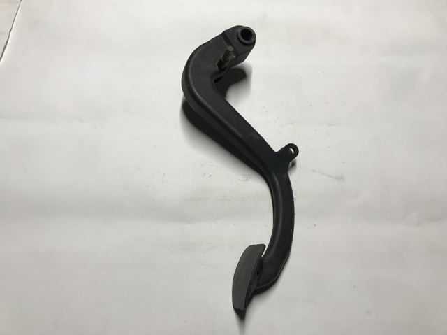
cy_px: 168
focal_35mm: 28
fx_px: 361
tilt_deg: -59.2
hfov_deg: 63.5
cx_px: 224
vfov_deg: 49.7
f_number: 1.8
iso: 25
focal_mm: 3.99
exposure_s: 1/50
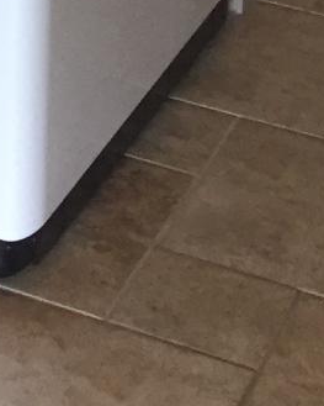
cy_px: -719
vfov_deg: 9.4
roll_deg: -0.2
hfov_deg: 8.5
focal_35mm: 172
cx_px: -315
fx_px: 2063
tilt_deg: -6.4
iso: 50
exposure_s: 1/30
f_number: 2.2
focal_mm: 4.15
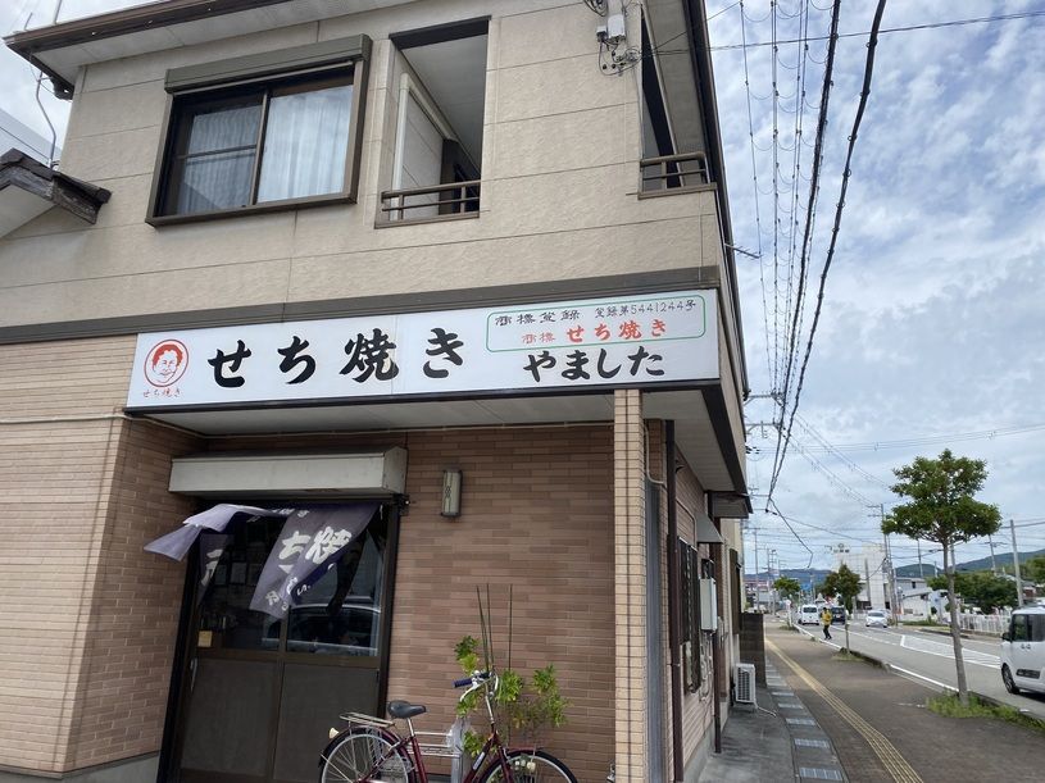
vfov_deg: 53.1
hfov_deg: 67.3
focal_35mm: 26
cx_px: 522
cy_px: 392
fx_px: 785
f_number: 1.8
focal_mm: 4.25
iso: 32
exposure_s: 1/2890
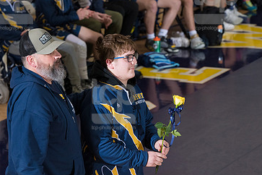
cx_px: 114
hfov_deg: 8.9
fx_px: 1688
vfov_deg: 5.9
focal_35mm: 232
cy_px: 104
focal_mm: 145
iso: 1250
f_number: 5.6
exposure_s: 1/250
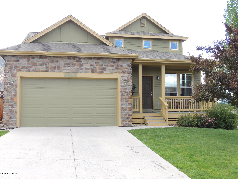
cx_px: 119
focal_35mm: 40
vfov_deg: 36.0
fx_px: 275
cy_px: 90
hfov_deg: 46.8
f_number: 5.3
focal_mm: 7.1
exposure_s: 1/60
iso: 100
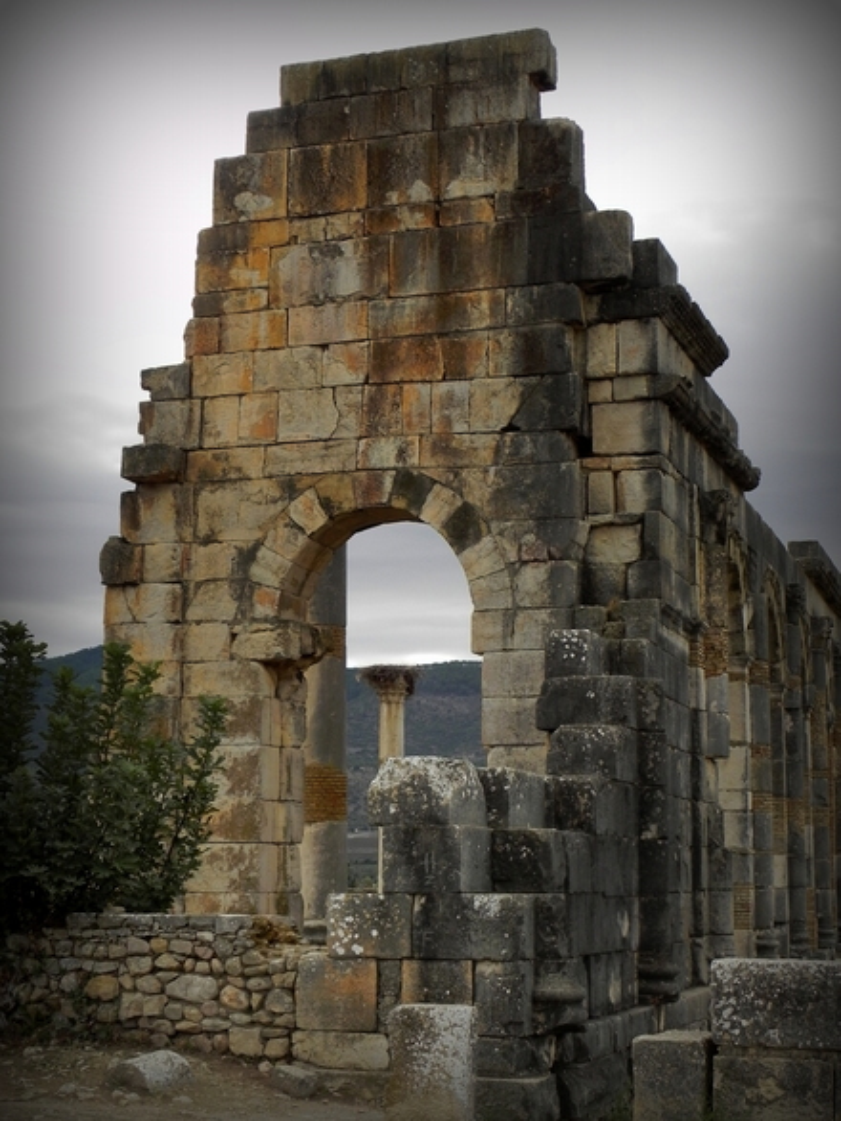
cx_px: 420
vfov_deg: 33.2
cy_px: 560
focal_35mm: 58
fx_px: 1877
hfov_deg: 25.2
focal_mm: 10.3
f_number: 5.6
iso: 160
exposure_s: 1/298
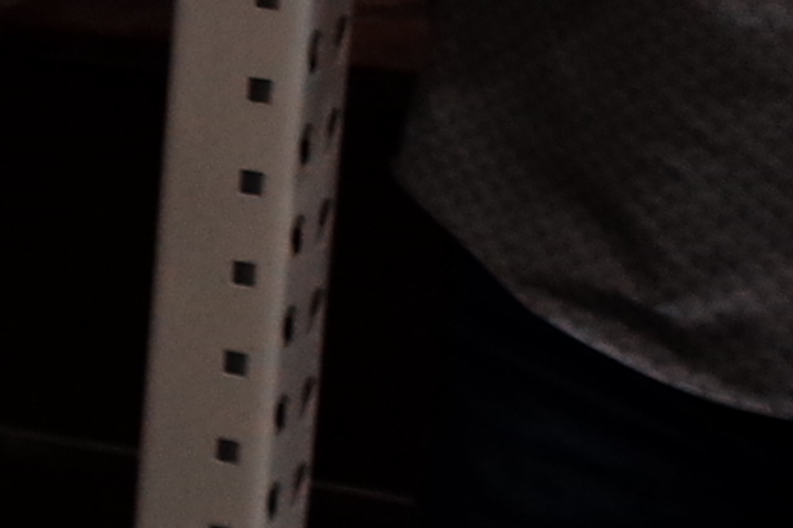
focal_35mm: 196
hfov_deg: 9.4
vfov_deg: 6.9
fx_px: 4315
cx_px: -1109
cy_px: 858
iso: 400
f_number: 2.8
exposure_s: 1/250
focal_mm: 18.3
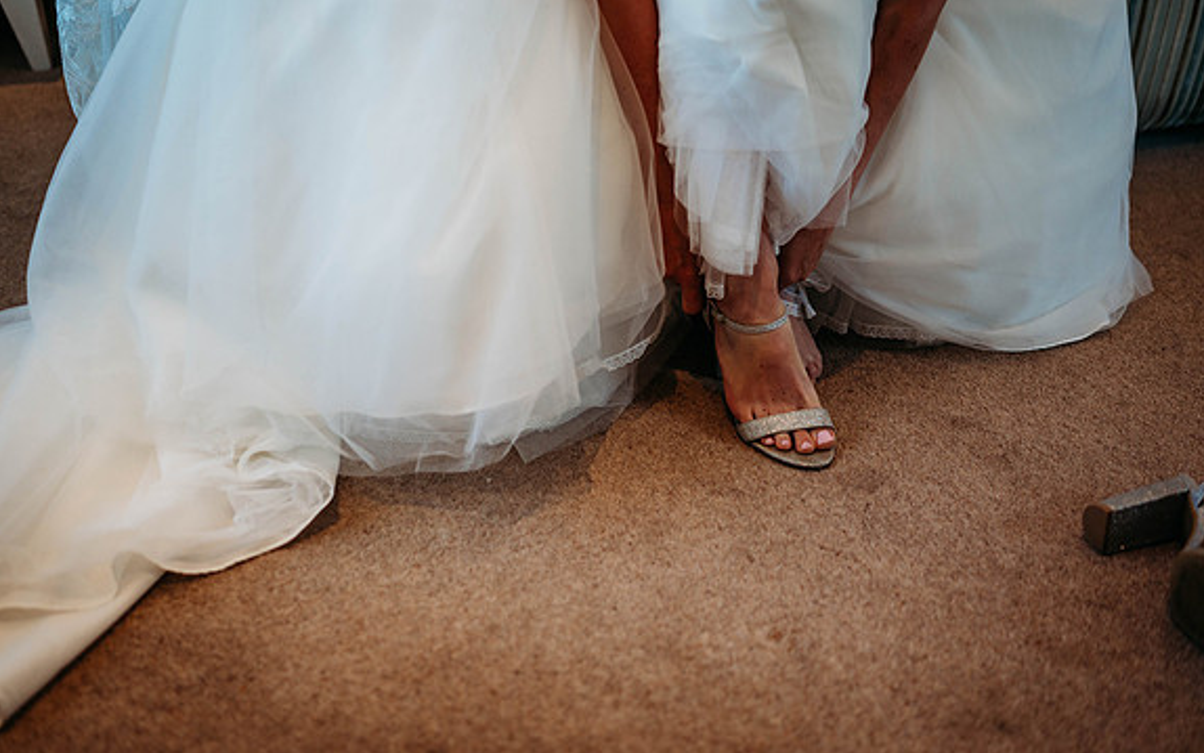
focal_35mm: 36
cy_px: 352
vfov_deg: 35.3
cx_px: 606
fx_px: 1181
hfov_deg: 54.0
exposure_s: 1/400
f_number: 1.8
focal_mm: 35
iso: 400
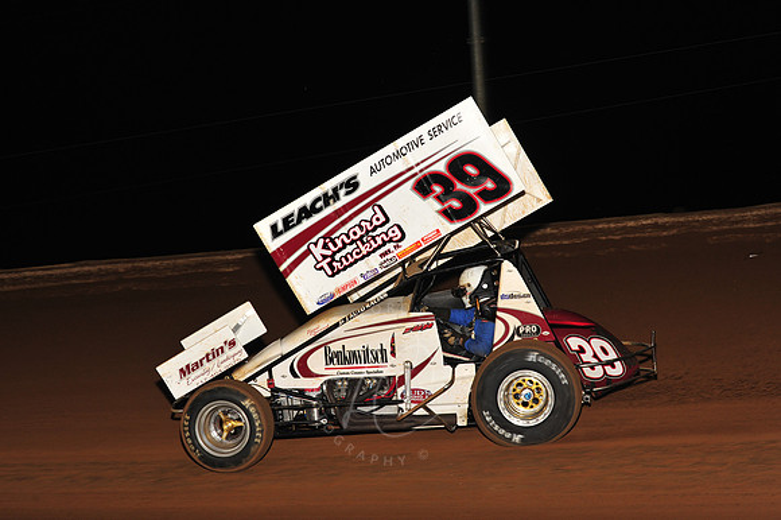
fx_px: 1734
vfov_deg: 17.0
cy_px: 260
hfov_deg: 25.4
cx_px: 390
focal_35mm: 80
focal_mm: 80
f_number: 8
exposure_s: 1/320
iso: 1000
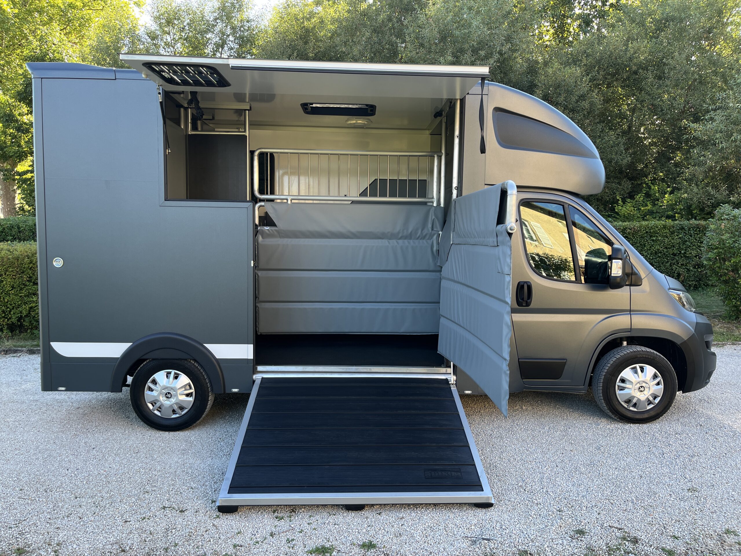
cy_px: 278
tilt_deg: -7.0
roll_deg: +0.1
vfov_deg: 53.1
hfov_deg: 67.3
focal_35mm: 26
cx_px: 370
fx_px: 557
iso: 40
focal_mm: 5.1
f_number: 1.6
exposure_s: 1/190
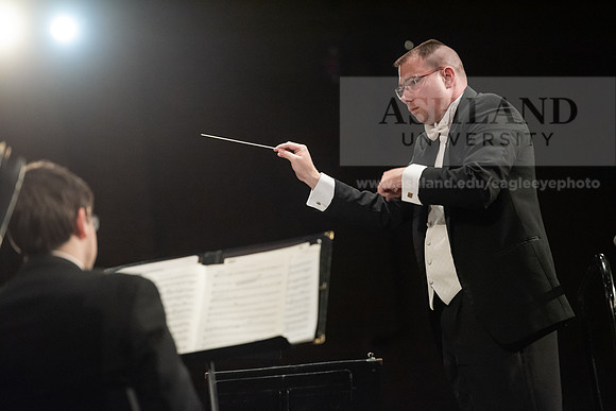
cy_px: 206
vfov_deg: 8.1
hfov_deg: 12.1
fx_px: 2909
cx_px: 308
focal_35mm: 170
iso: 5000
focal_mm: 170
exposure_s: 1/200
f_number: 3.5
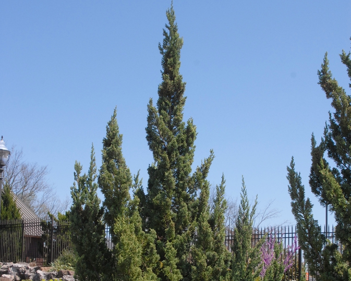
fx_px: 624
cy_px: 227
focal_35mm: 60
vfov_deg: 25.0
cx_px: 178
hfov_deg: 31.4
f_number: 10
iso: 400
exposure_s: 1/350
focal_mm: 28
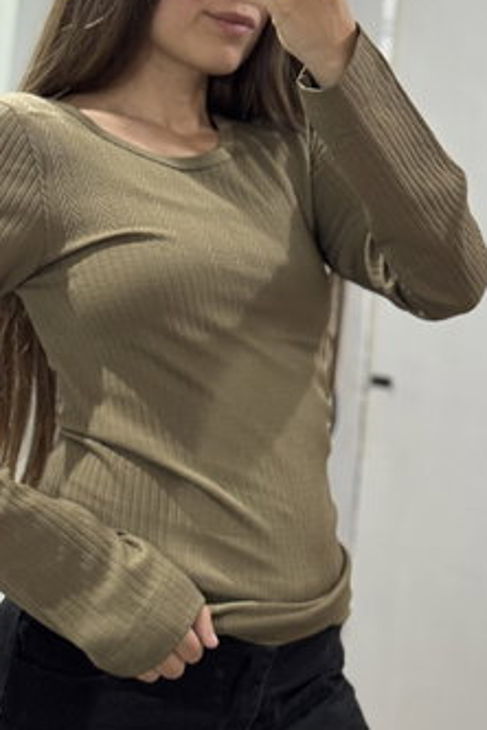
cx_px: 167
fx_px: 1623
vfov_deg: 25.2
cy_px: 218
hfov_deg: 17.0
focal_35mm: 80
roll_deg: -2.8
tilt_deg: -29.4
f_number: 1.78
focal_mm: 6.76
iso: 320
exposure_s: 1/33
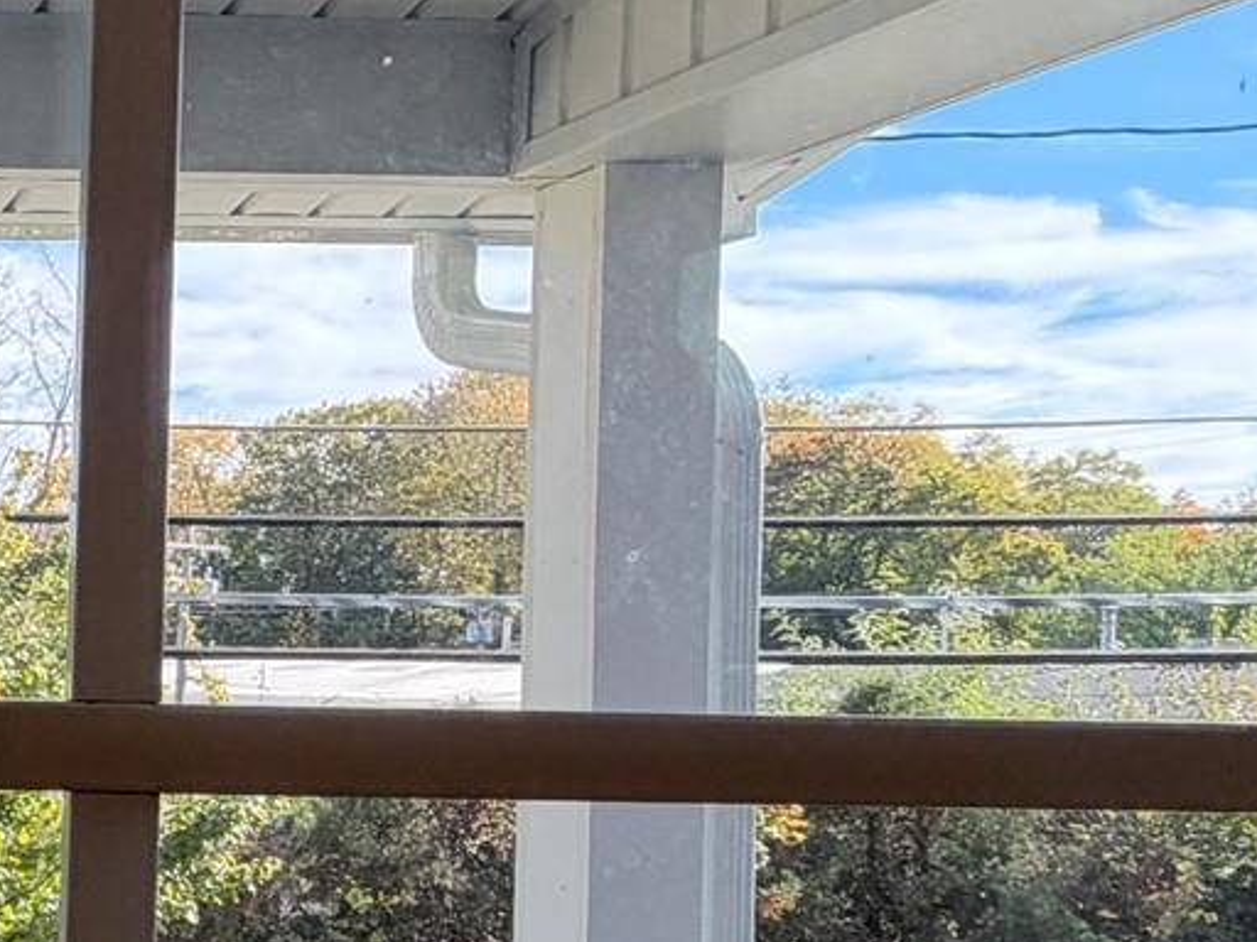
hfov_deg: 25.5
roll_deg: -0.9
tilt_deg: -0.7
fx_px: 2034
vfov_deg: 25.8
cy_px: 702
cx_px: -646
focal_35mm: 56
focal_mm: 2.22
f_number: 2.2
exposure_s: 1/225
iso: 50
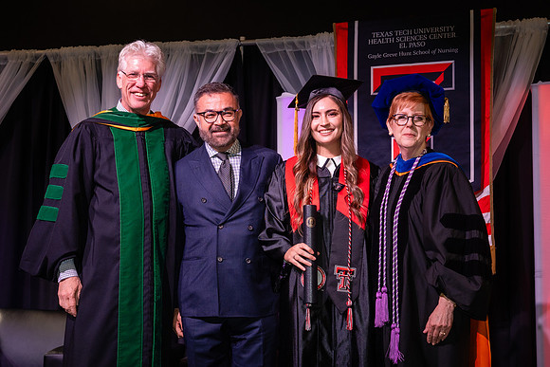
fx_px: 1011
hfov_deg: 30.4
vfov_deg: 20.6
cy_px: 185
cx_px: 266
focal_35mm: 66
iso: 1250
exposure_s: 1/160
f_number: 5.6
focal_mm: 49
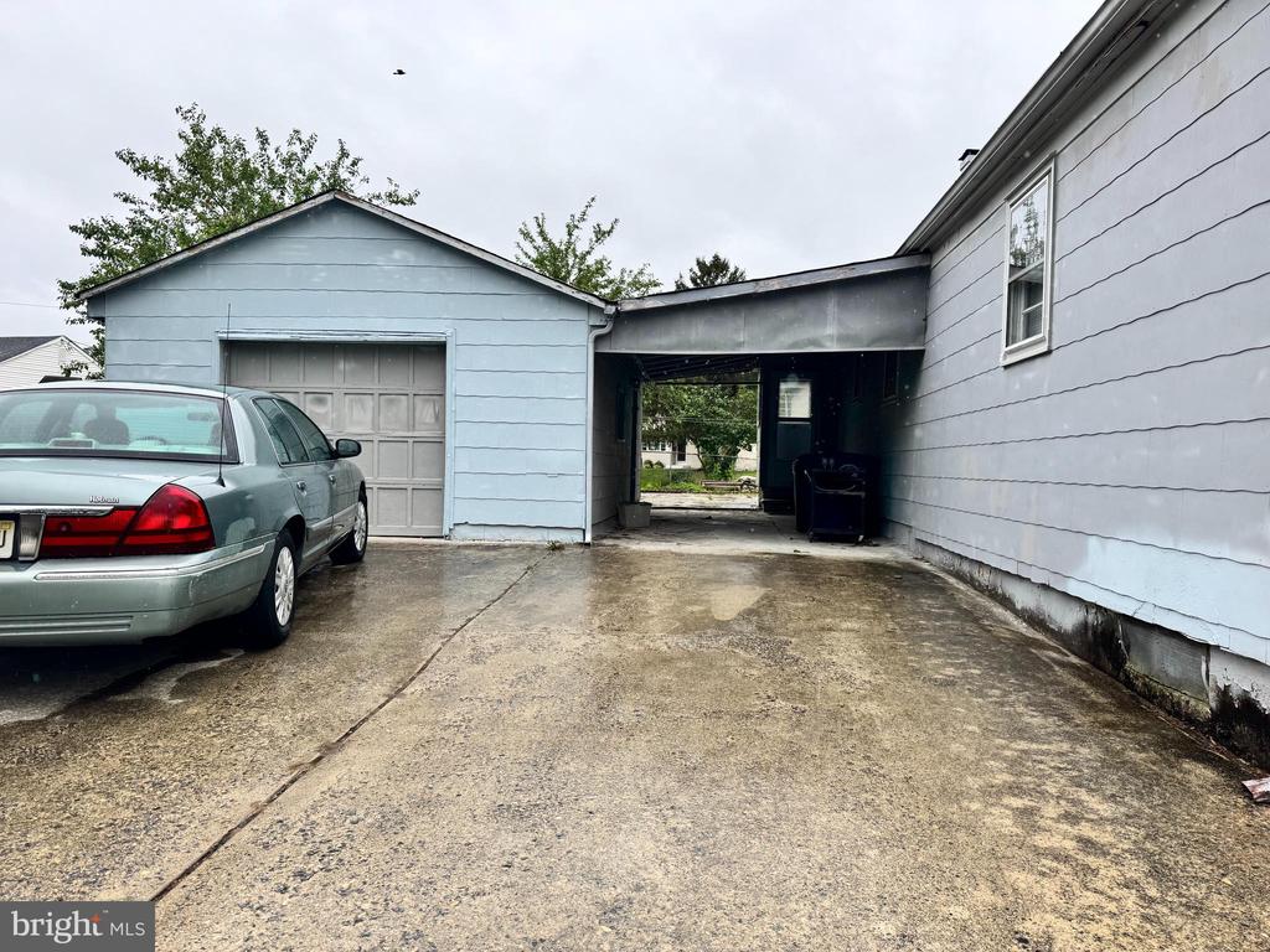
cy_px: 476
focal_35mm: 24
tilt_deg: -0.7
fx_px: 881
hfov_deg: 71.6
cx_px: 635
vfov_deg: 56.8
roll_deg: -0.9
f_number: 1.78
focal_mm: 6.76
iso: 80
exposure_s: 1/715
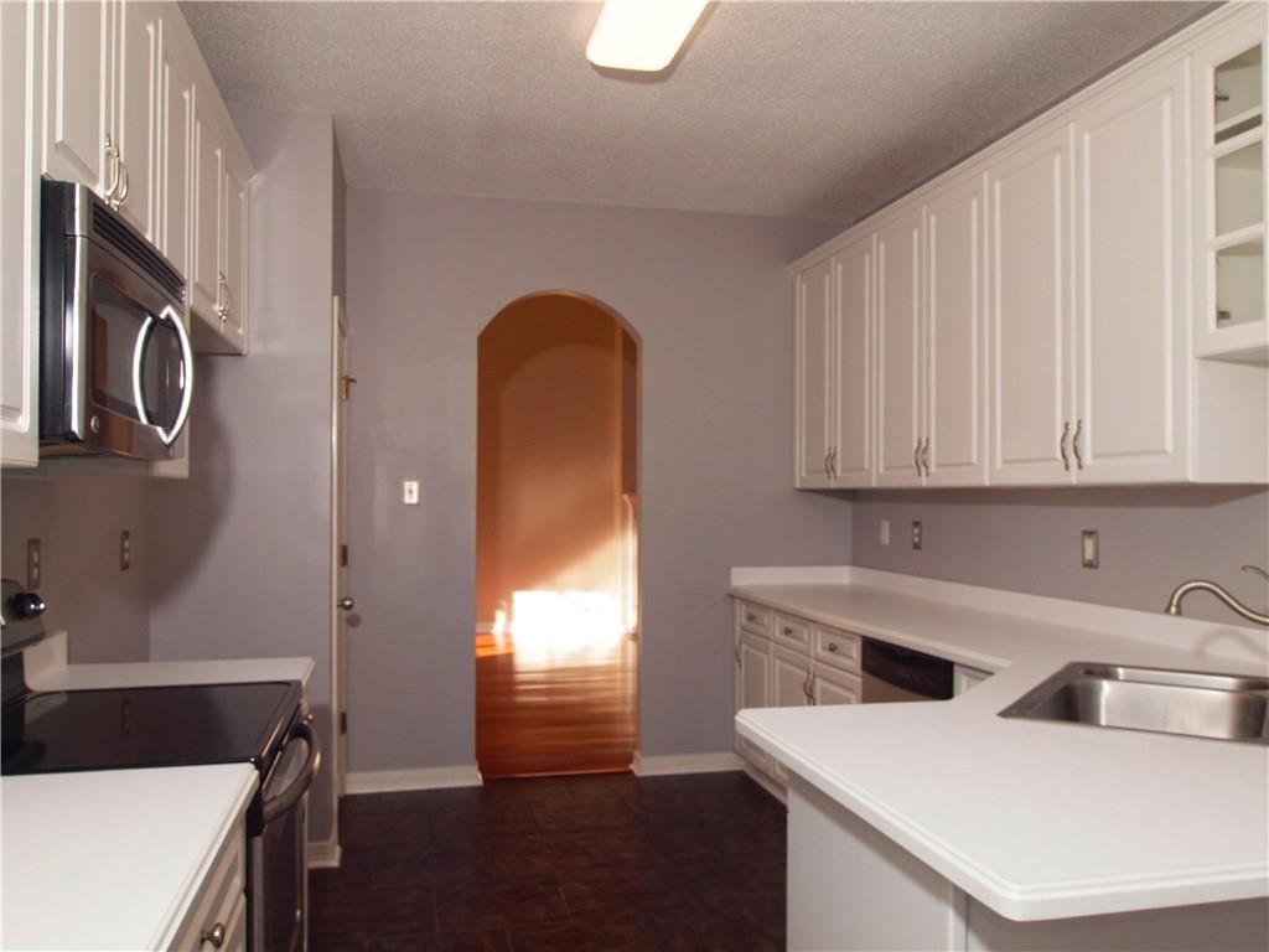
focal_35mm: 28
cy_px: 476
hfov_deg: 63.4
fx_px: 1026
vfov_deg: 49.7
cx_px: 634
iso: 320
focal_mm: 14
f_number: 6.3
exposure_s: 1/125
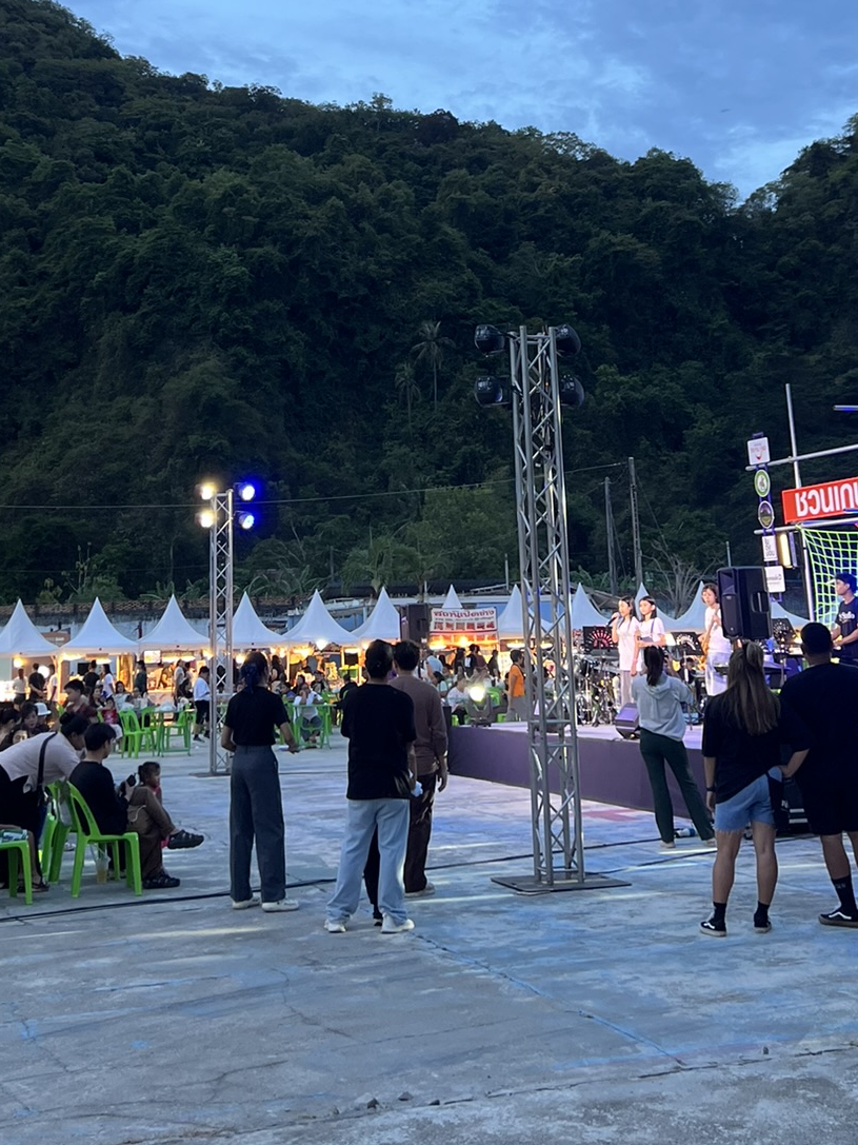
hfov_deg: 29.6
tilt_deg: +15.9
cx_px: 374
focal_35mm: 49
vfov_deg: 37.5
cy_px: 232
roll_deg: +1.9
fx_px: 1620
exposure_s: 1/100
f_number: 1.5
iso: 80
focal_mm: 5.7
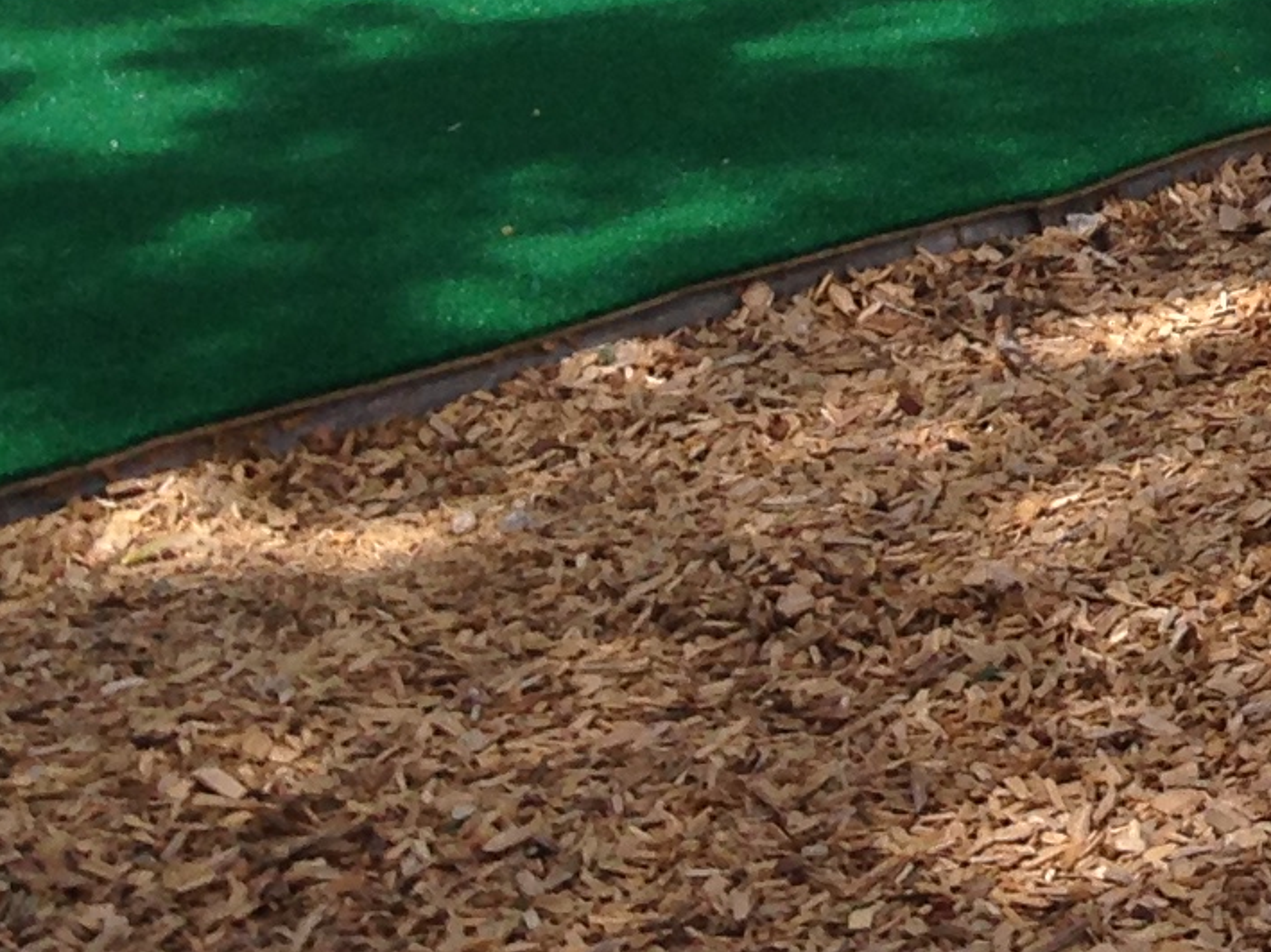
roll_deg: -2.6
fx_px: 5578
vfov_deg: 9.3
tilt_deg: -7.6
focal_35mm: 152
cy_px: -812
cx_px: 2076
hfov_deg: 12.2
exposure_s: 1/1869
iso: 50
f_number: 2.4
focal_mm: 4.12
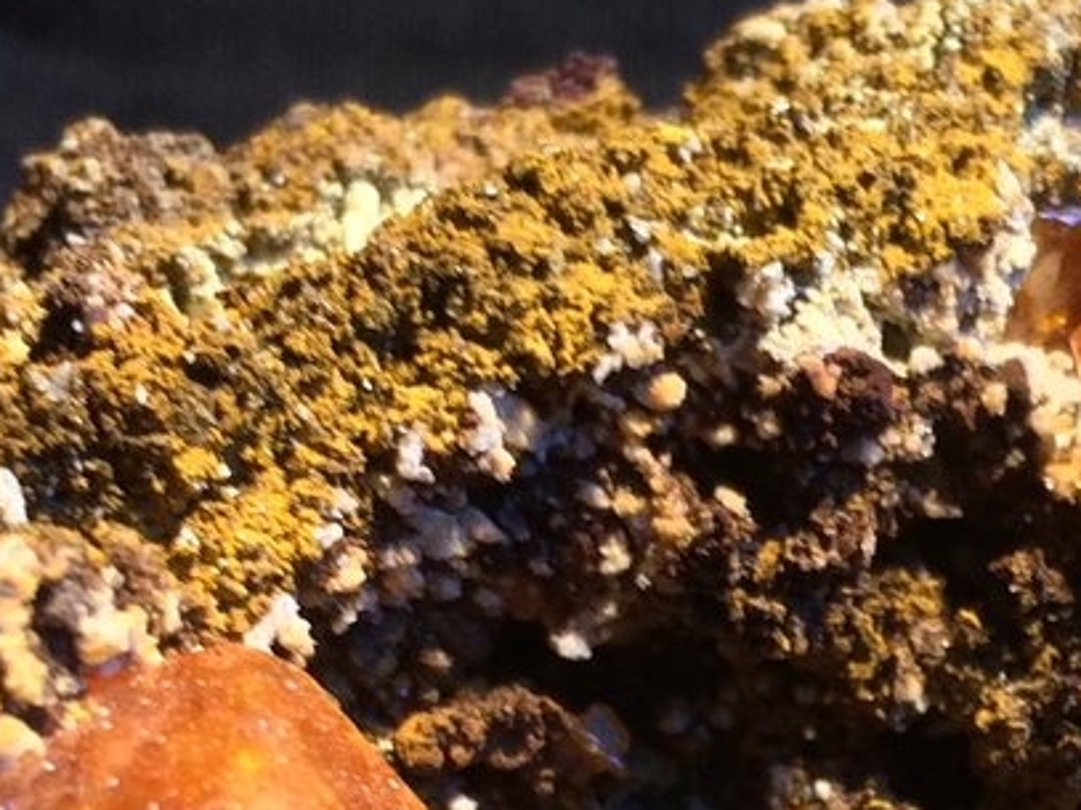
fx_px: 3559
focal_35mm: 114
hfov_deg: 17.1
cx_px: 884
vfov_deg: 12.5
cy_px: 1134
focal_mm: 4.15
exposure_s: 1/30
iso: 40
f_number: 2.2
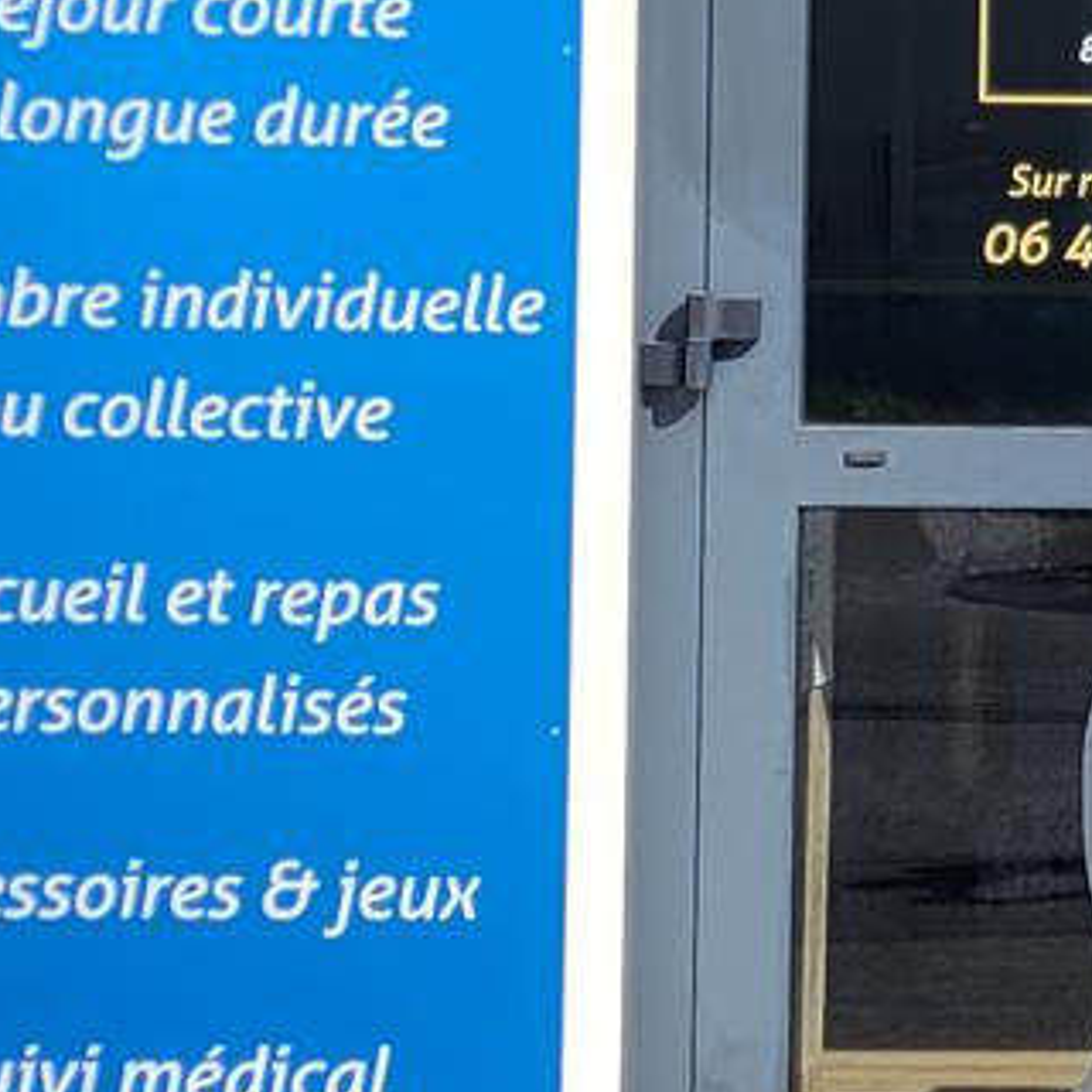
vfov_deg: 12.6
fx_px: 4925
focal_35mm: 138
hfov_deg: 11.6
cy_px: 119
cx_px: 2065
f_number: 1.8
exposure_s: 1/2572
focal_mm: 5.4
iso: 40
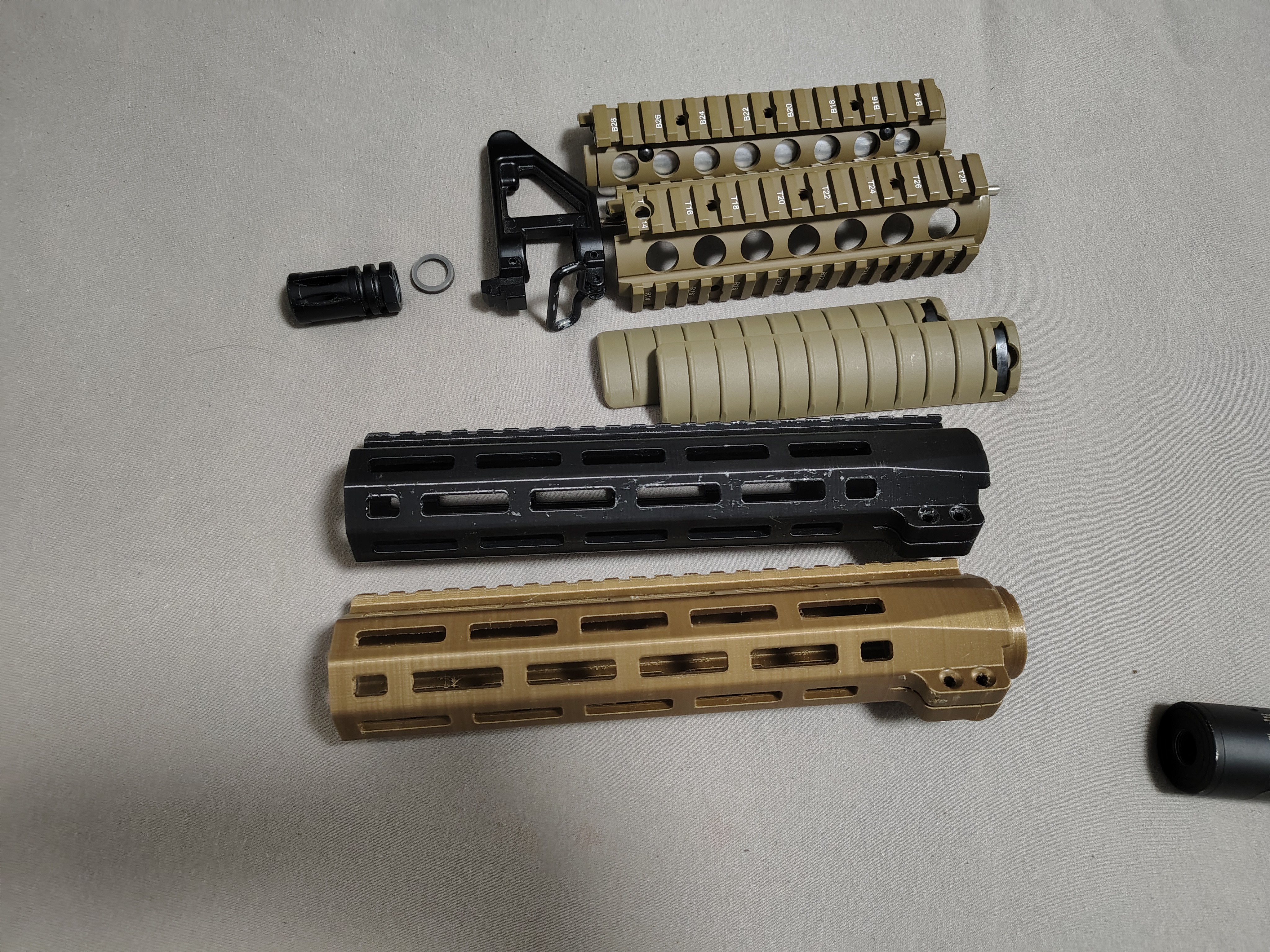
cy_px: 476
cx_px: 635
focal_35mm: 24
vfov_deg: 56.8
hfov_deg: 71.6
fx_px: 881
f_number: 1.8
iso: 1314
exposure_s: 1/50
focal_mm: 5.56
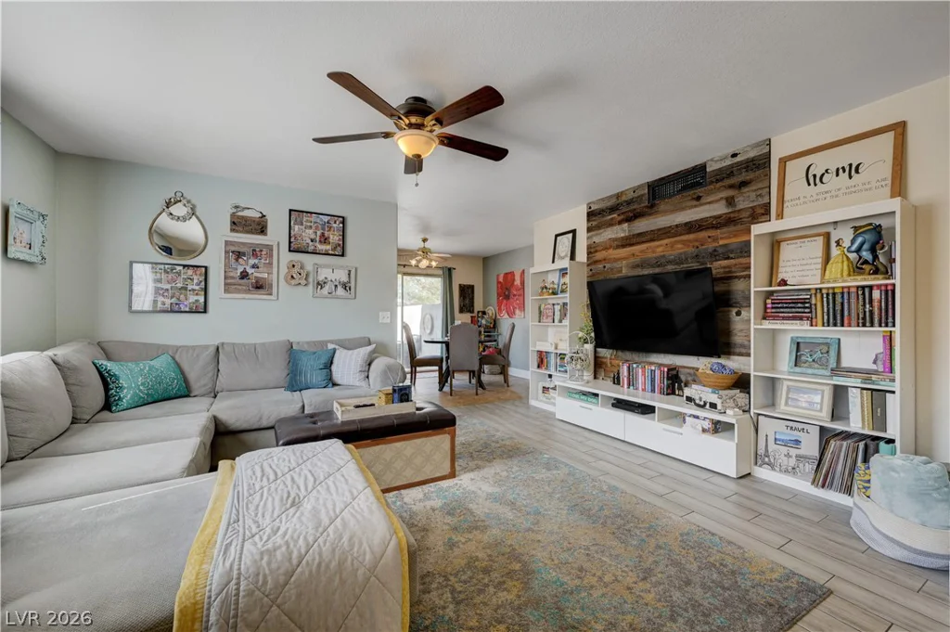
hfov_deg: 104.3
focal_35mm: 14
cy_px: 316
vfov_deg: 81.1
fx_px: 369
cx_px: 475
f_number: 9
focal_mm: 14
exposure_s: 1/50
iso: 400
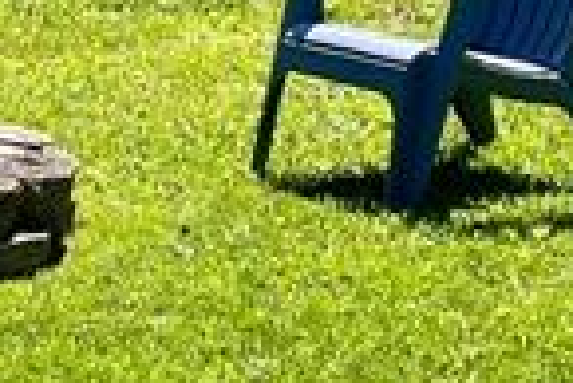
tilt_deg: -10.6
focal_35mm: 191
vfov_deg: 7.2
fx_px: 3043
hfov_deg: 10.5
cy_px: 182
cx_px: -225
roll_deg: -0.4
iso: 32
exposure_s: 1/1416
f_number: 1.6
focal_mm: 4.2
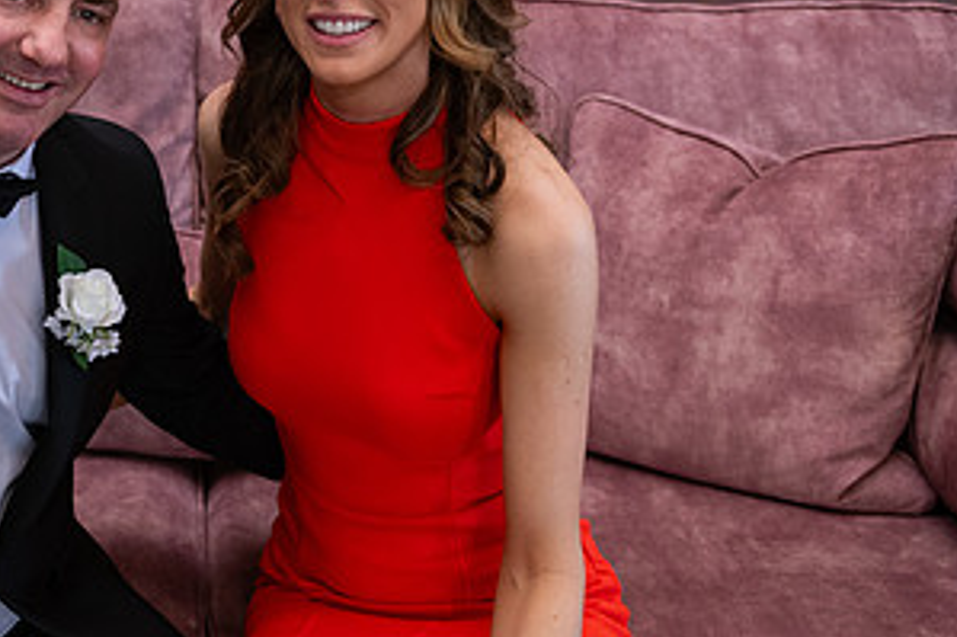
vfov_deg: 20.0
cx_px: 99
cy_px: 286
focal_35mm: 68
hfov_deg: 28.5
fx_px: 1807
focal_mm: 35
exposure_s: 1/160
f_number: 3.5
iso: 800
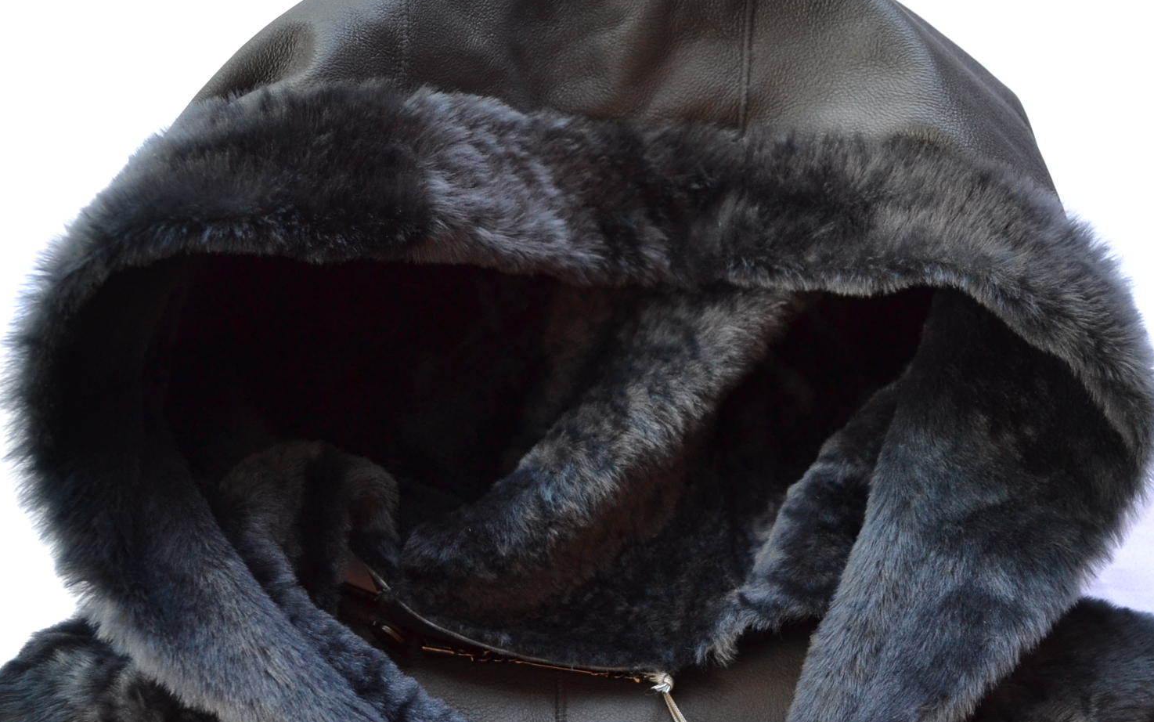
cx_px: 620
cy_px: 432
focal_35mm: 43
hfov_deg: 46.2
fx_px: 1353
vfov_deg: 29.8
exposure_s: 1/60
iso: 450
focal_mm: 18
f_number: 3.5
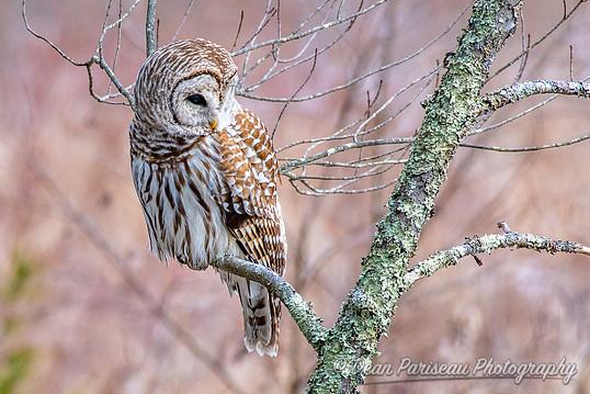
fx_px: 20015
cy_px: 262
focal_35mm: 1221
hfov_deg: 1.7
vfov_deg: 1.1
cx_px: 146
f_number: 8
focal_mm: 500
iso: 500
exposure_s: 1/400
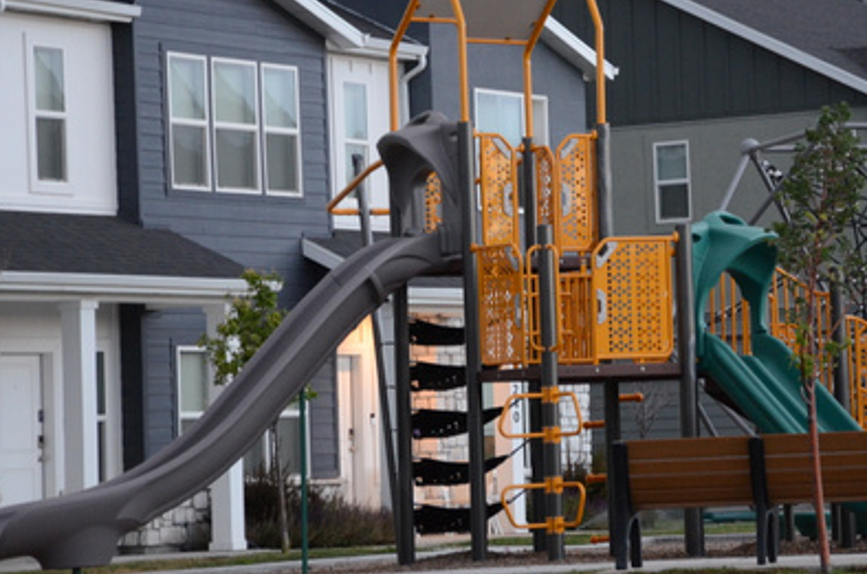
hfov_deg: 11.2
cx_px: 643
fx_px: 4394
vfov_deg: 7.5
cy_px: 205
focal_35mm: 183
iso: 1600
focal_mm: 75
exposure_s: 1/50
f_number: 5
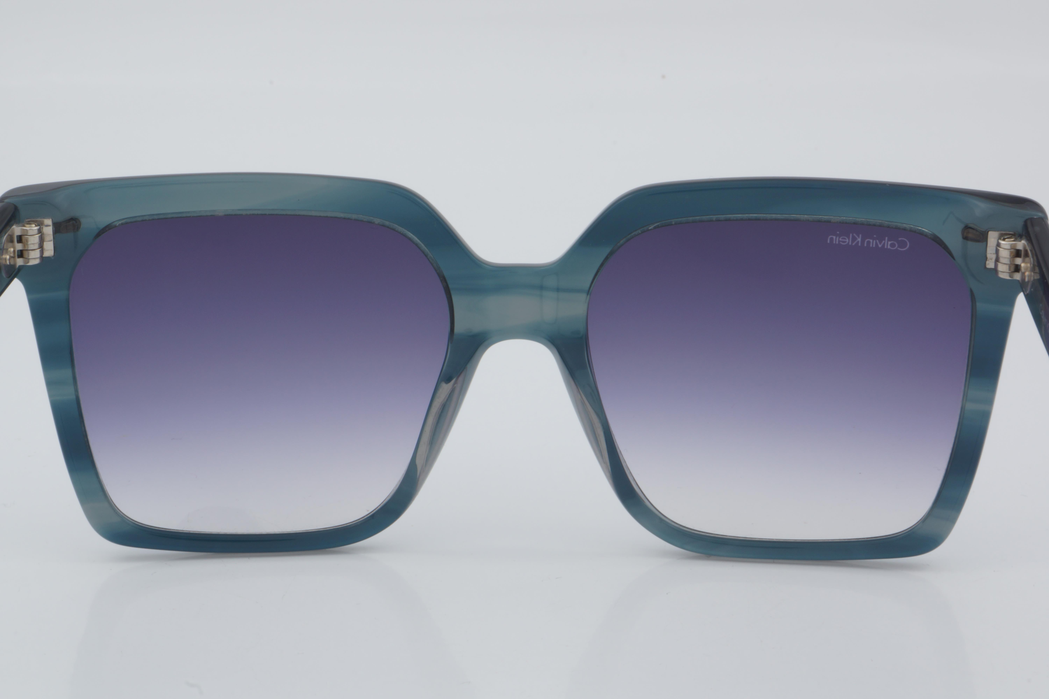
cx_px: 524
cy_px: 350
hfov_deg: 24.6
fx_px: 2404
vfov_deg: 16.6
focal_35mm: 82
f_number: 32
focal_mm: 55
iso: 100
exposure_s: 1/4
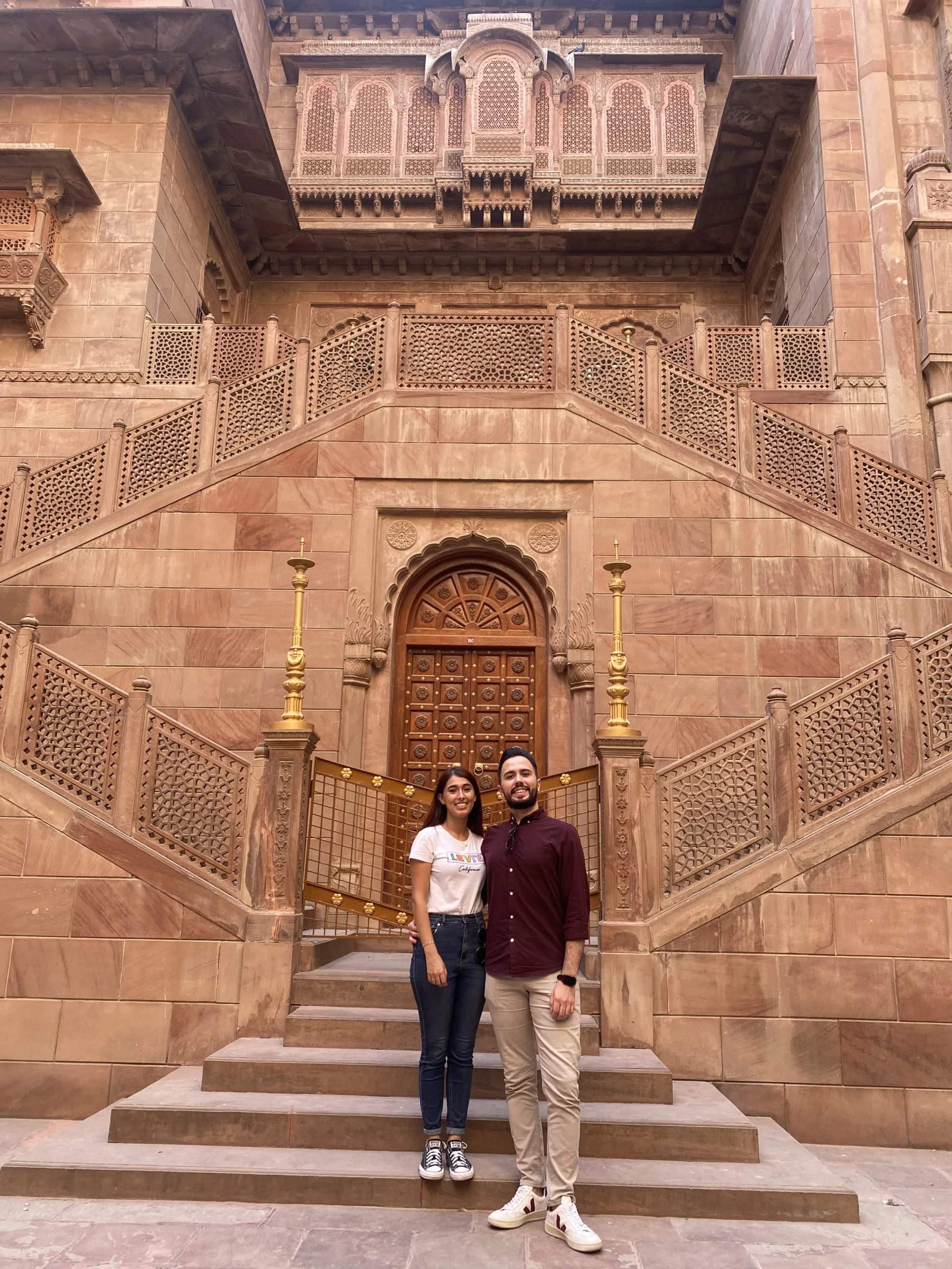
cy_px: 634
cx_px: 476
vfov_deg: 67.3
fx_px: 953
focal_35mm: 26
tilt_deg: +15.5
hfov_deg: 53.1
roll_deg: -1.8
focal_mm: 4.25
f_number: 1.8
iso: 40
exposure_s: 1/121
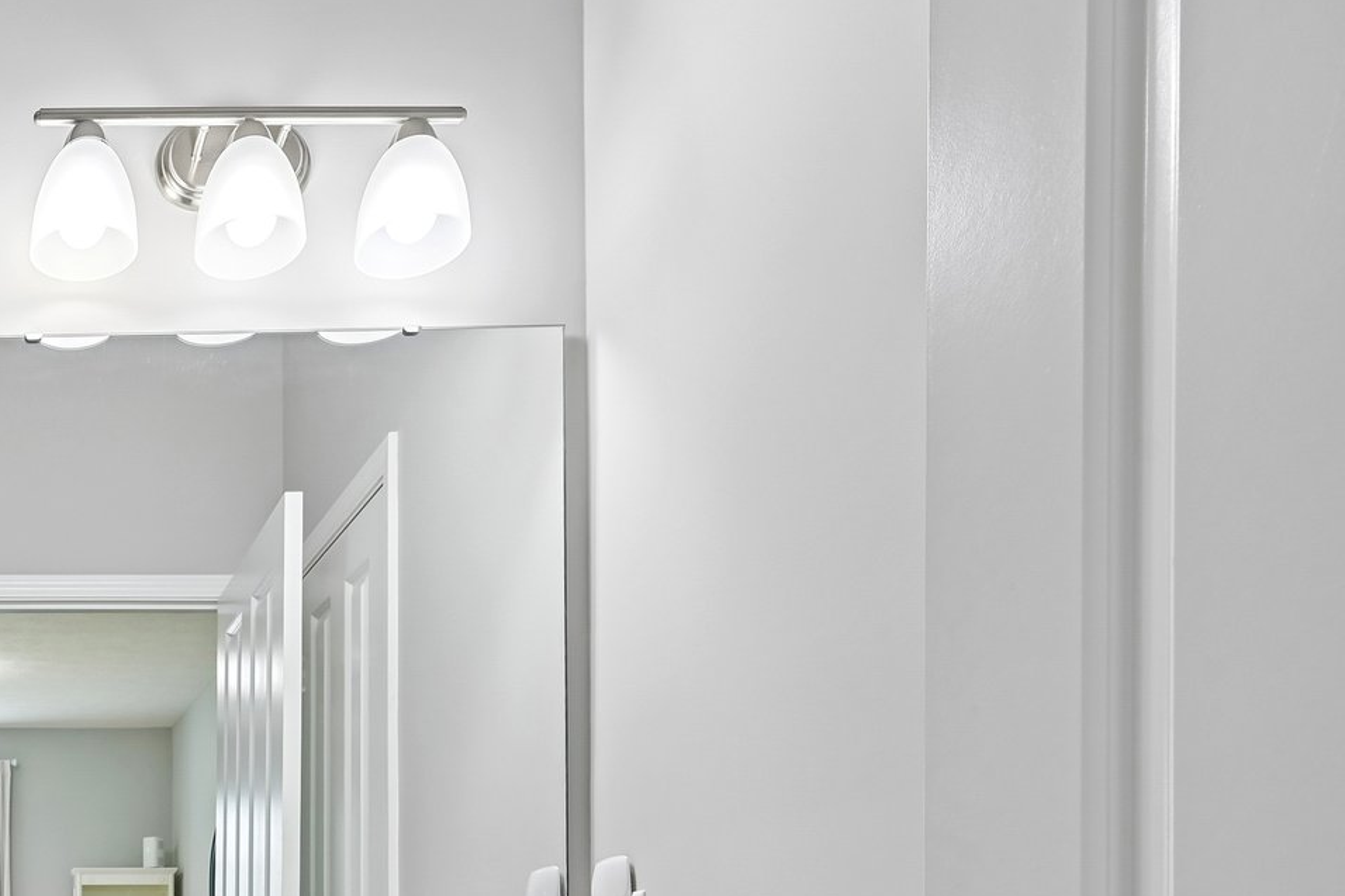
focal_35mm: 30
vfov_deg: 38.4
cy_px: 907
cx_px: -51
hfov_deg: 48.7
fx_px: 1121
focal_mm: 14
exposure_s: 1/15
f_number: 8
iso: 180
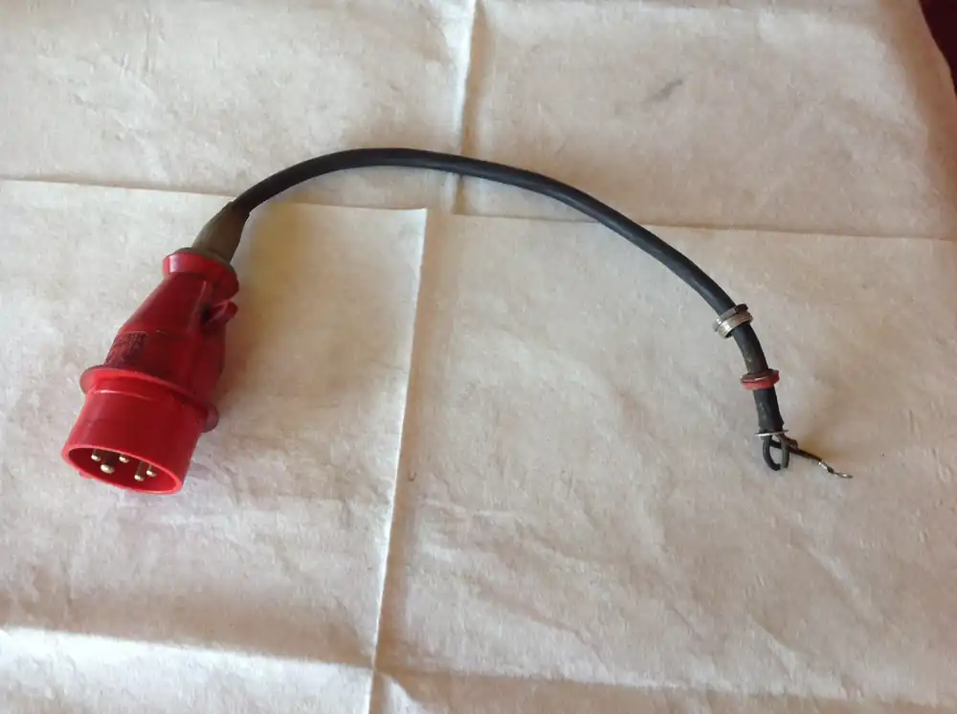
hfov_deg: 52.7
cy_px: 357
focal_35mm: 35
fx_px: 966
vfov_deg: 40.6
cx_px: 478
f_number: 2.4
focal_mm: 4.28
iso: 80
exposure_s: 1/15
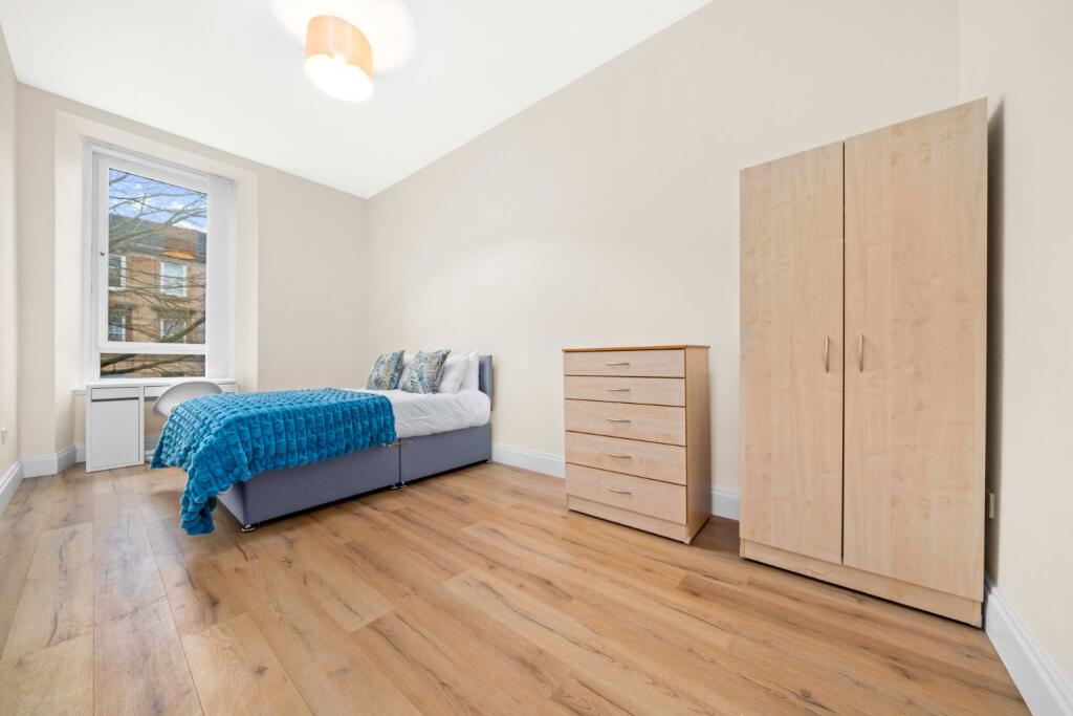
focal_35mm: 12
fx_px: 358
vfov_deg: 90.0
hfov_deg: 112.6
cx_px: 536
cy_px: 358
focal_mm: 12
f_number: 22
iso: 800
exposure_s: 8
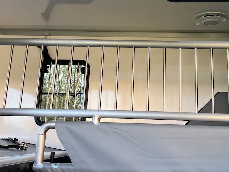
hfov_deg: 39.3
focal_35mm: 48
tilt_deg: +12.4
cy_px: 57
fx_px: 318
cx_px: 146
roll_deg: -0.8
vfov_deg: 30.0
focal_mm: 5.1
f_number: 1.6
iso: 32
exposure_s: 1/126
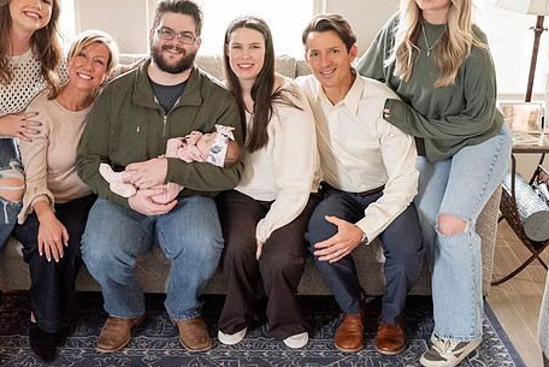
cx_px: 207
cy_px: 148
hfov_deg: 38.6
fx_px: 778
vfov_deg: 26.5
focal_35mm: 51
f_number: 2.5
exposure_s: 1/250
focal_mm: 35
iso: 3200
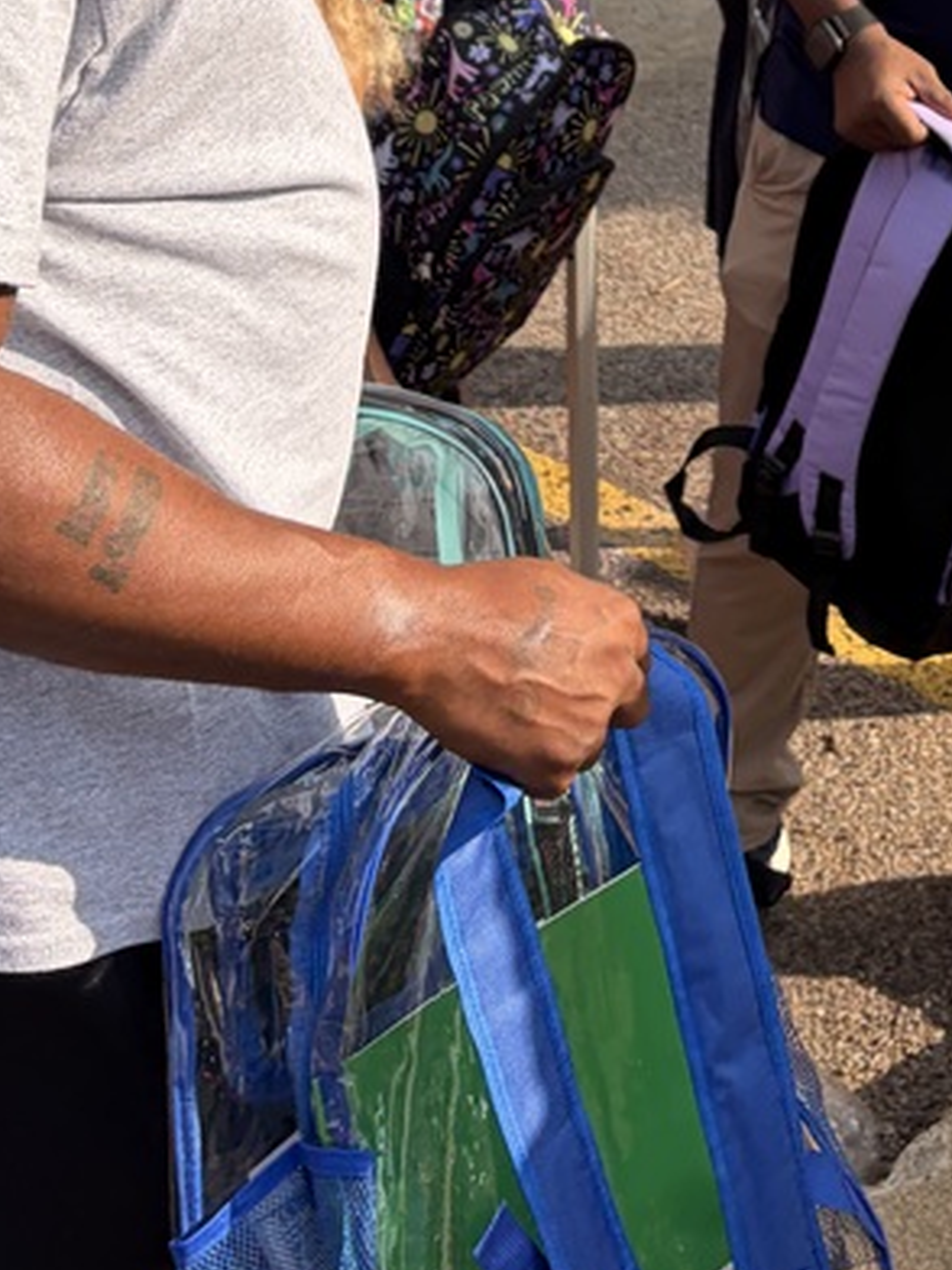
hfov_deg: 21.0
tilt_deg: -14.0
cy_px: -81
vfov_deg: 26.6
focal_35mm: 68
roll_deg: -1.4
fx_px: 2493
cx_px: 913
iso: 50
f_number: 1.6
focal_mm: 5.96
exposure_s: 1/907
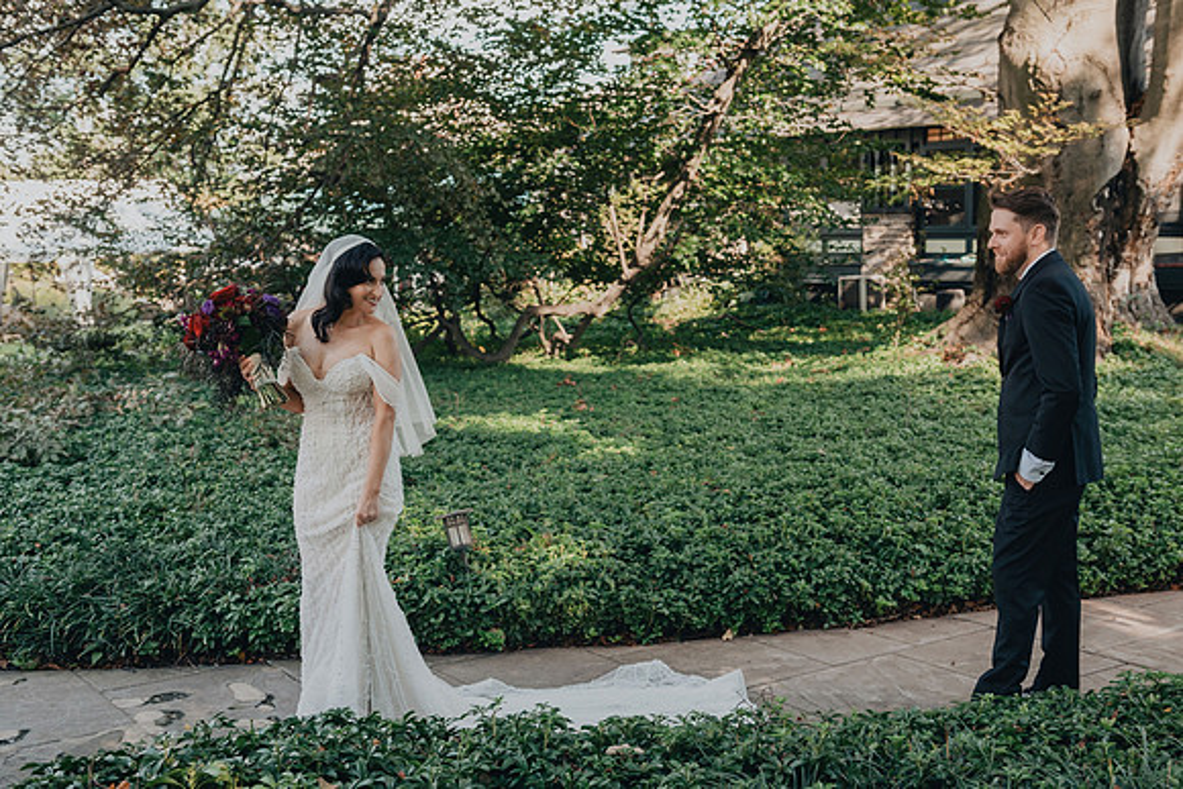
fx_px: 1249
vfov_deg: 35.1
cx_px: 592
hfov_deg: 50.7
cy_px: 394
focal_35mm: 38
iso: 400
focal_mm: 38
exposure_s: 1/320
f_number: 4
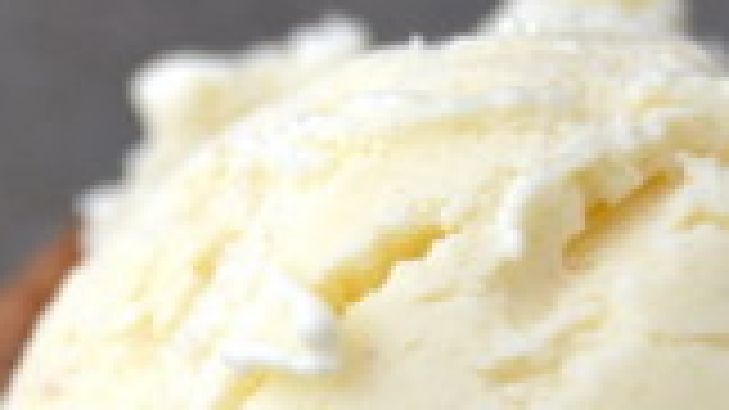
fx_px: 7213
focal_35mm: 373
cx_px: -36
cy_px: 306
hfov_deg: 5.8
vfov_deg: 3.3
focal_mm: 55
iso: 500
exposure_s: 1/500
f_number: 5.6
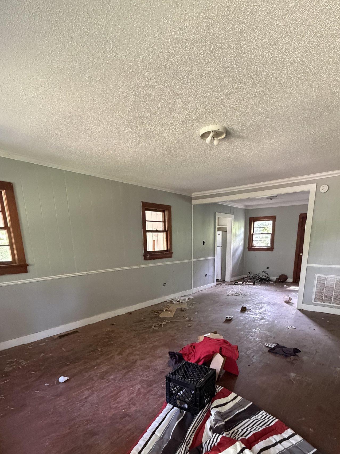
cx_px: 179
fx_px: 249
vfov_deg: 81.7
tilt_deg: -14.6
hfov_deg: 68.6
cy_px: 304
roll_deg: +1.5
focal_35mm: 19
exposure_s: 1/60
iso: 1000
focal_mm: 2.22
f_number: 2.2
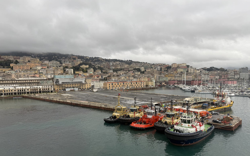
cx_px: 126
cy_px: 88
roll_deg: +1.5
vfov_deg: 47.5
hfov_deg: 70.4
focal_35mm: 26
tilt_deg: -3.0
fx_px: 177
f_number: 1.78
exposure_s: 1/152
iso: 64
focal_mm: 6.76
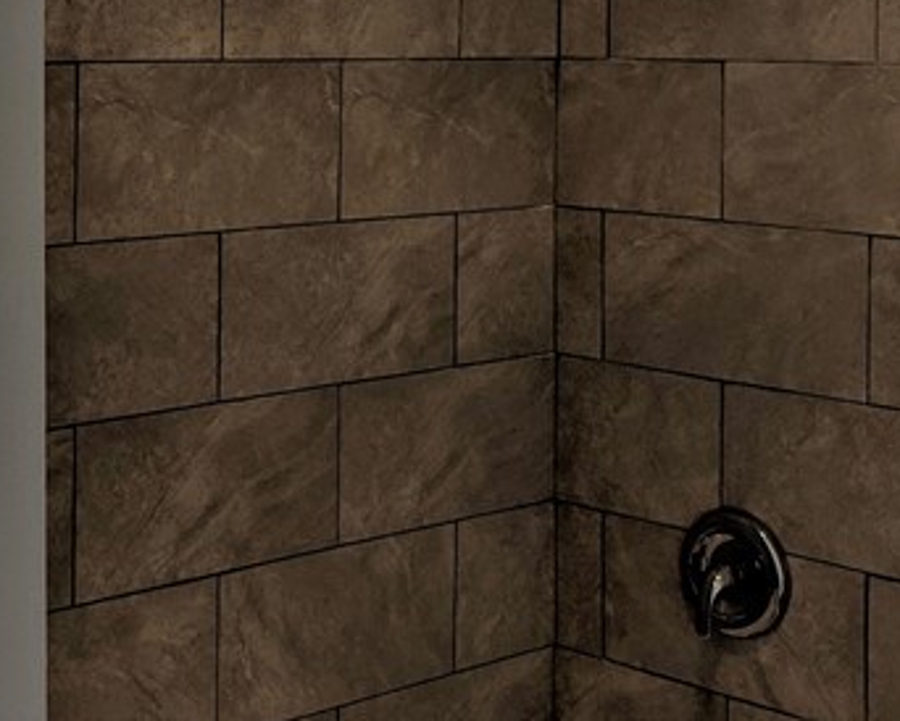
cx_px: 261
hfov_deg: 24.9
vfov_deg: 19.8
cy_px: 68
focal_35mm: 76
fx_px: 2026
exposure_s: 1/165
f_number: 2
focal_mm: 4.67
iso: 55
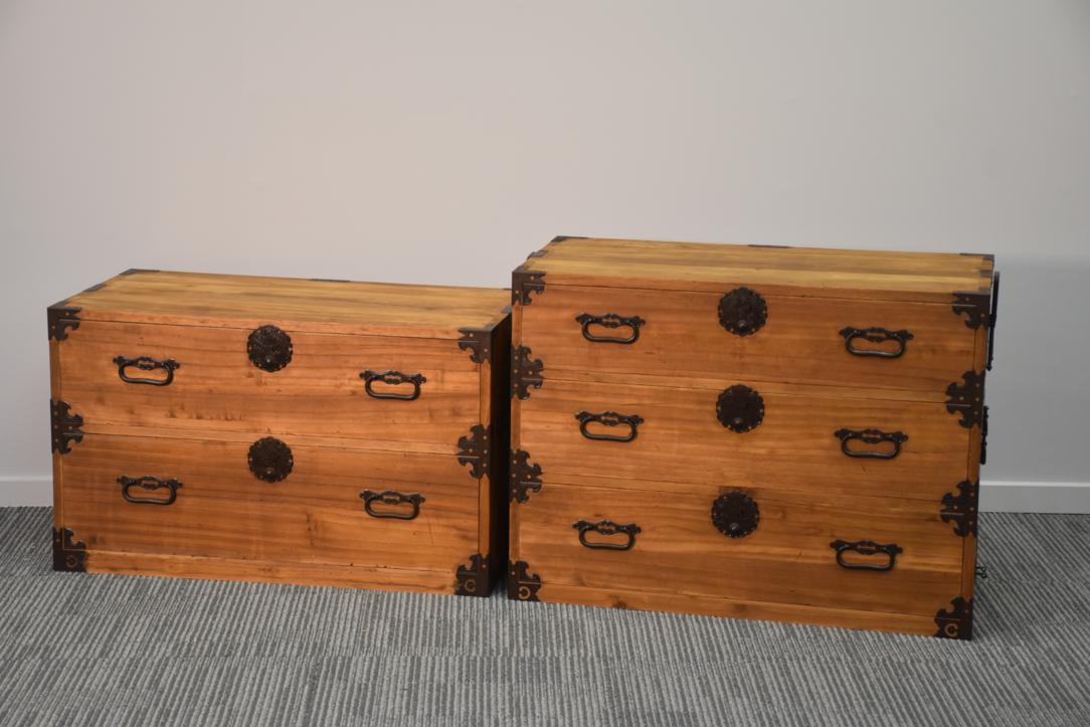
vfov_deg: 18.2
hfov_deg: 27.0
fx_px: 2271
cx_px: 545
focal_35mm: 75
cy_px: 364
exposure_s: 1/60
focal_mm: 50
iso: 1000
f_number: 4.8
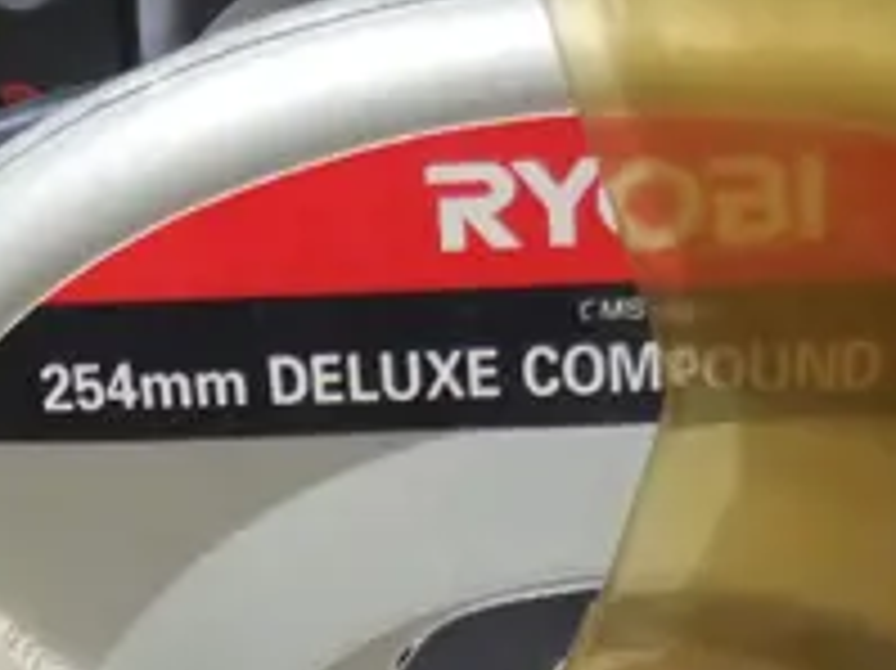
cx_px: 207
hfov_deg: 11.9
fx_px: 4268
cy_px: 1162
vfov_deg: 8.7
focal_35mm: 165
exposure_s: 1/60
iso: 400
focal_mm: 16
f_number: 3.6
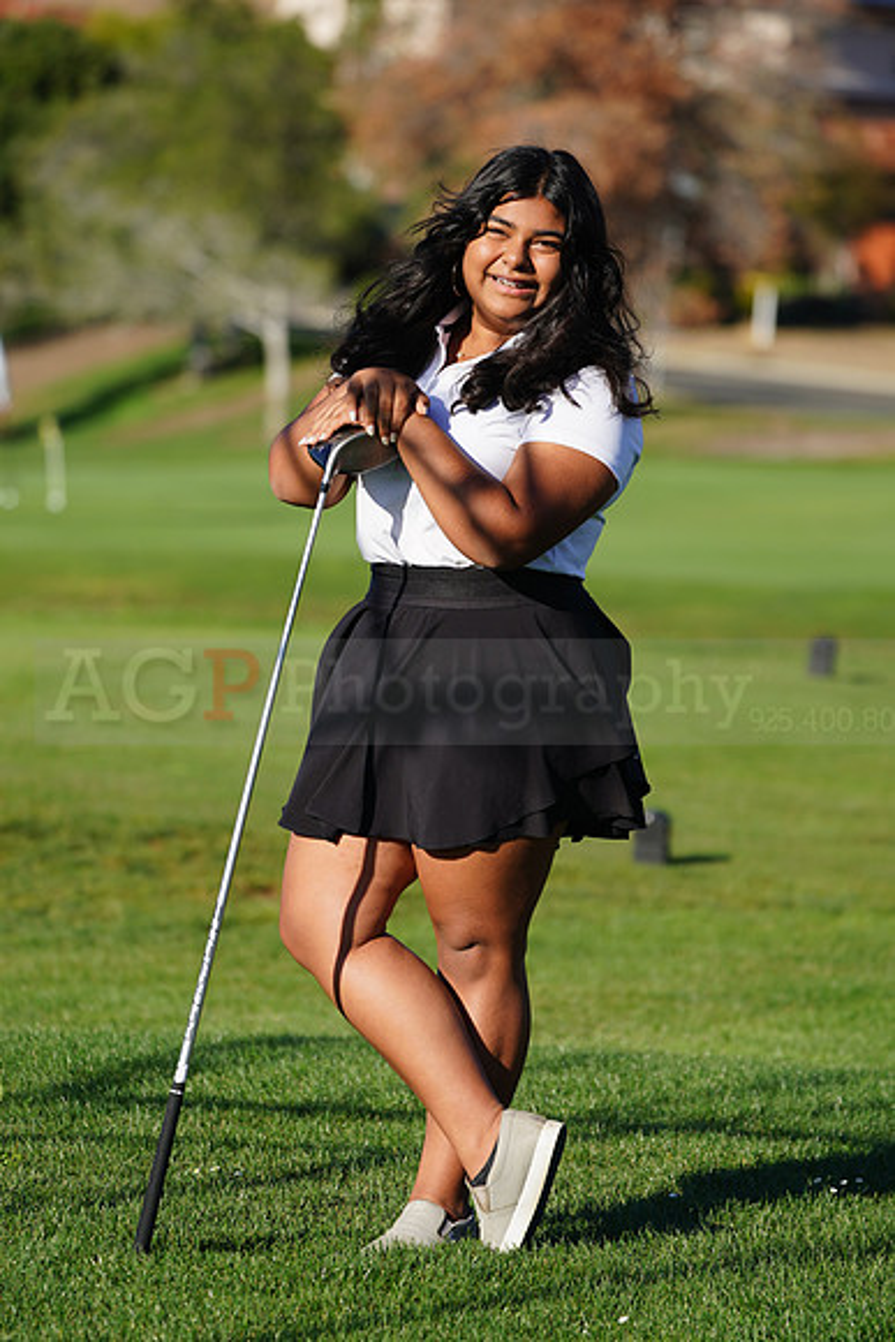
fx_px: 7453
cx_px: 448
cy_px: 671
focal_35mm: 200
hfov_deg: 6.9
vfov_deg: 10.3
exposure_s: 1/500
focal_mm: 200
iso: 100
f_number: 5.6
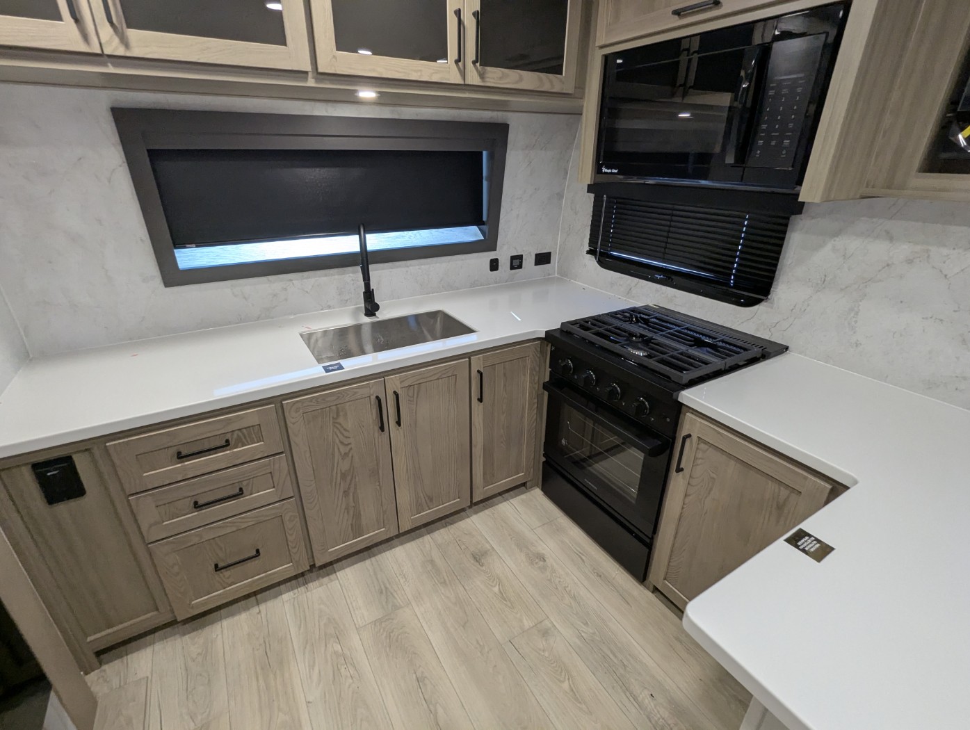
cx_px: 485
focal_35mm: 16
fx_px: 449
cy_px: 365
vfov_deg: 78.2
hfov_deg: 94.4
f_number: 2.2
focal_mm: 2.35
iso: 154
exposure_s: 1/78.5
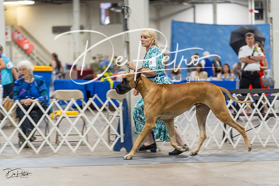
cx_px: 140
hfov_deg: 14.4
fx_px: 1101
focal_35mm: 142
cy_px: 93
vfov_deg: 9.7
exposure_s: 1/160
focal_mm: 142
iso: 2000
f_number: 2.8
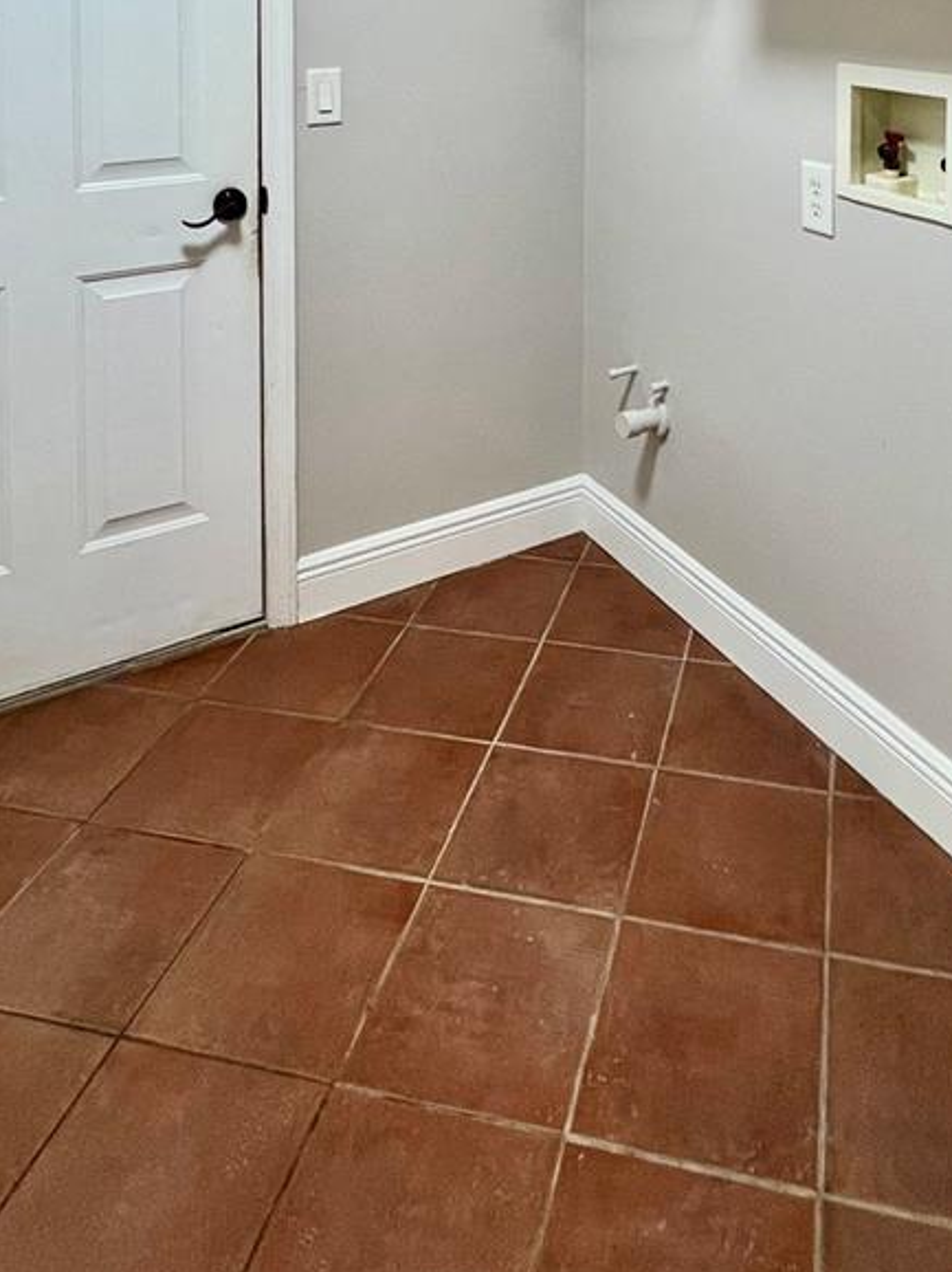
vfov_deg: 52.5
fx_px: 991
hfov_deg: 50.4
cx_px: 635
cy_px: 13
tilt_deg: -2.1
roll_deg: +0.0
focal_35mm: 27
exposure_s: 1/120
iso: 250
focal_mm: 1.57
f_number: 1.8
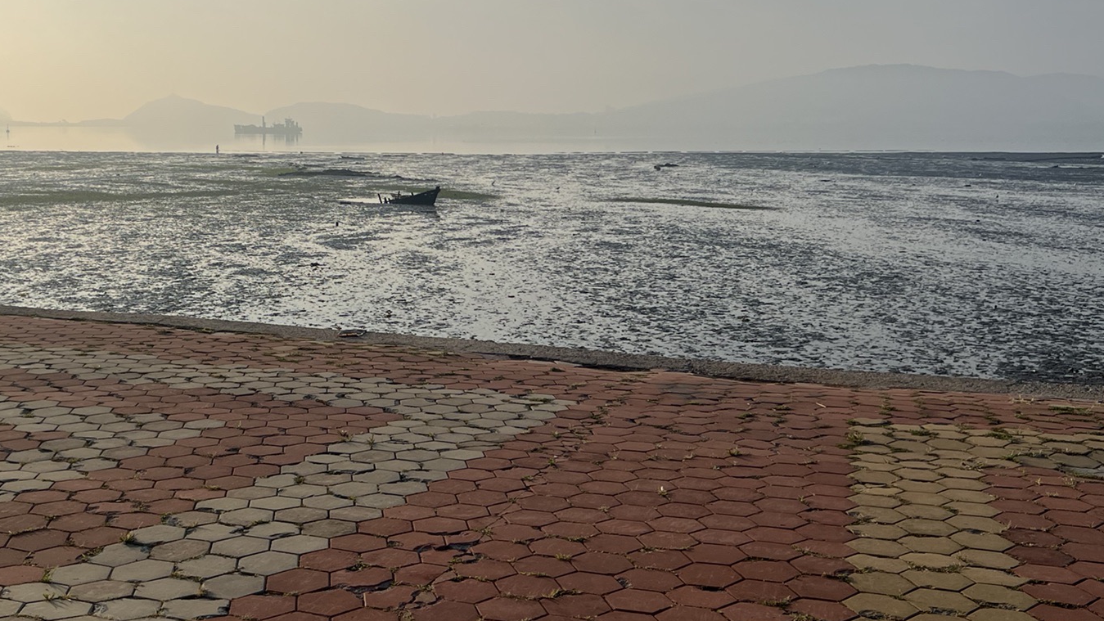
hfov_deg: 48.2
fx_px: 1230
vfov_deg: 28.2
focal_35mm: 42
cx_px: 462
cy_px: 232
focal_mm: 5.7
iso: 50
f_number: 1.5
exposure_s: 1/7463
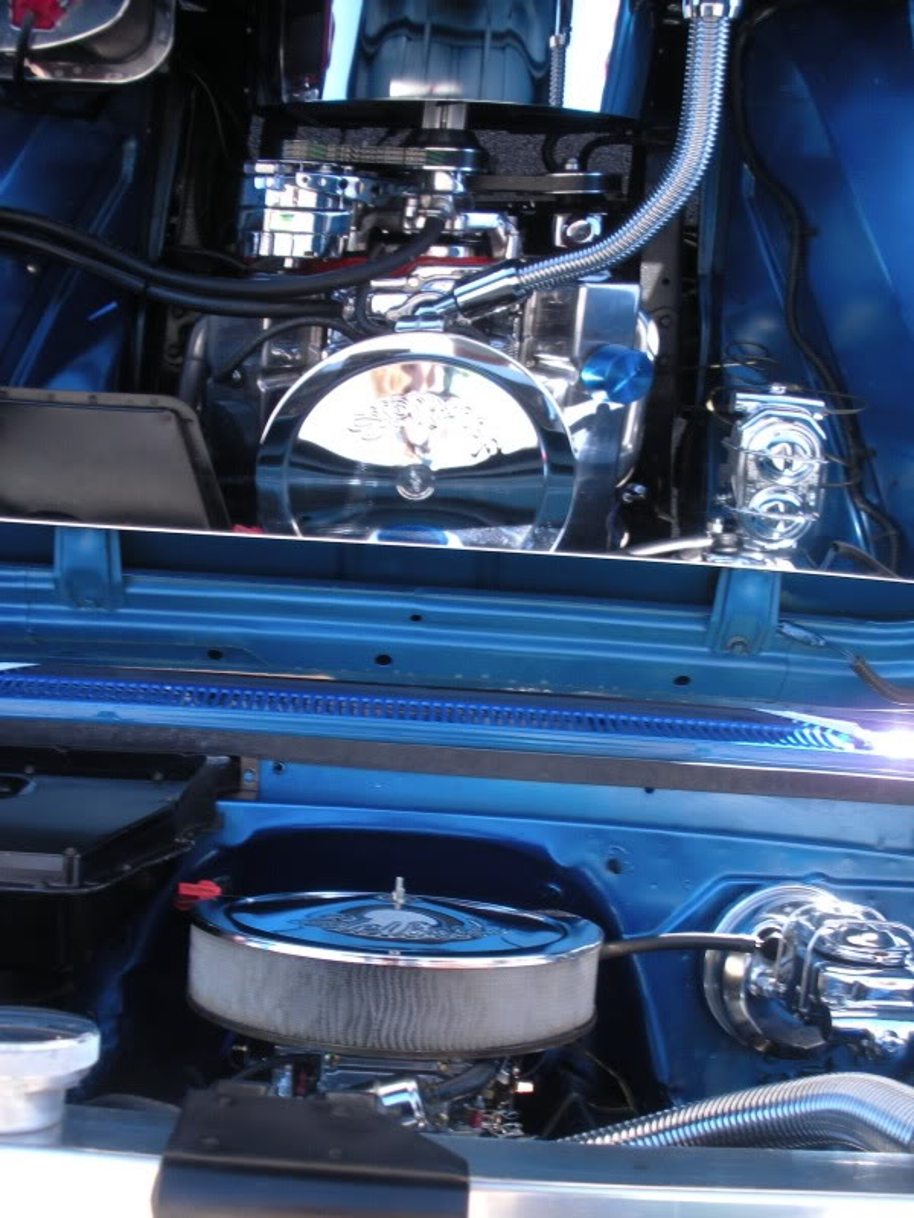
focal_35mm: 36
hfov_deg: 39.7
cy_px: 609
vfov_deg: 51.4
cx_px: 457
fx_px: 1267
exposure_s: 1/59
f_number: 3.5
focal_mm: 6.3
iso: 80
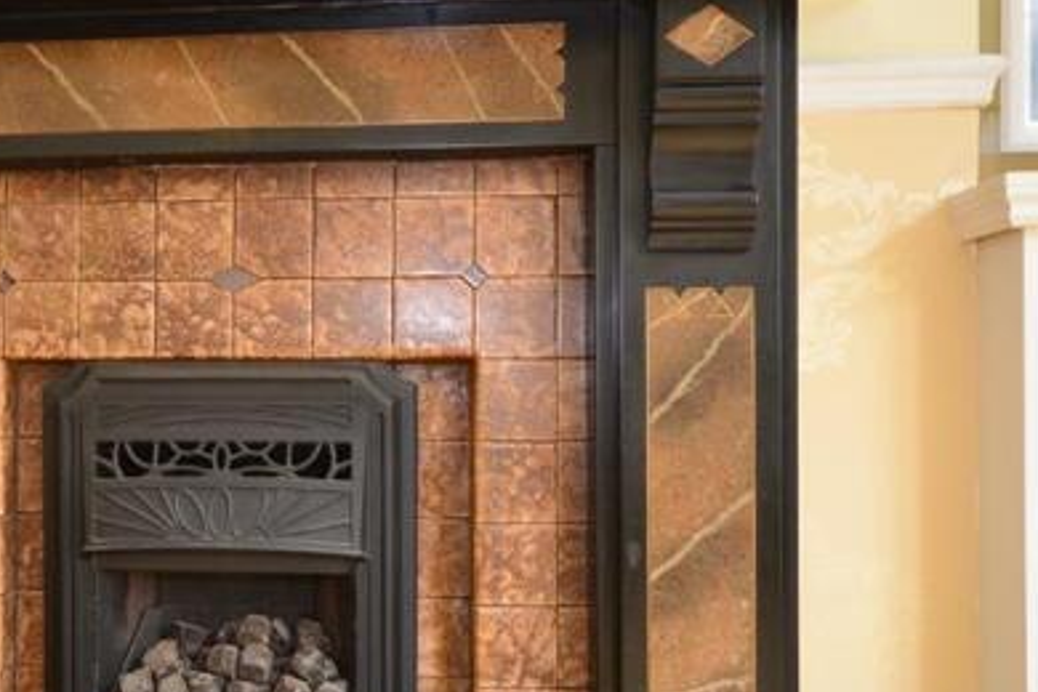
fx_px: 1235
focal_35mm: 43
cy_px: 409
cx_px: 277
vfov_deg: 31.2
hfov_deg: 44.3
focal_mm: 17
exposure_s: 1/3
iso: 400
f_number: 5.6
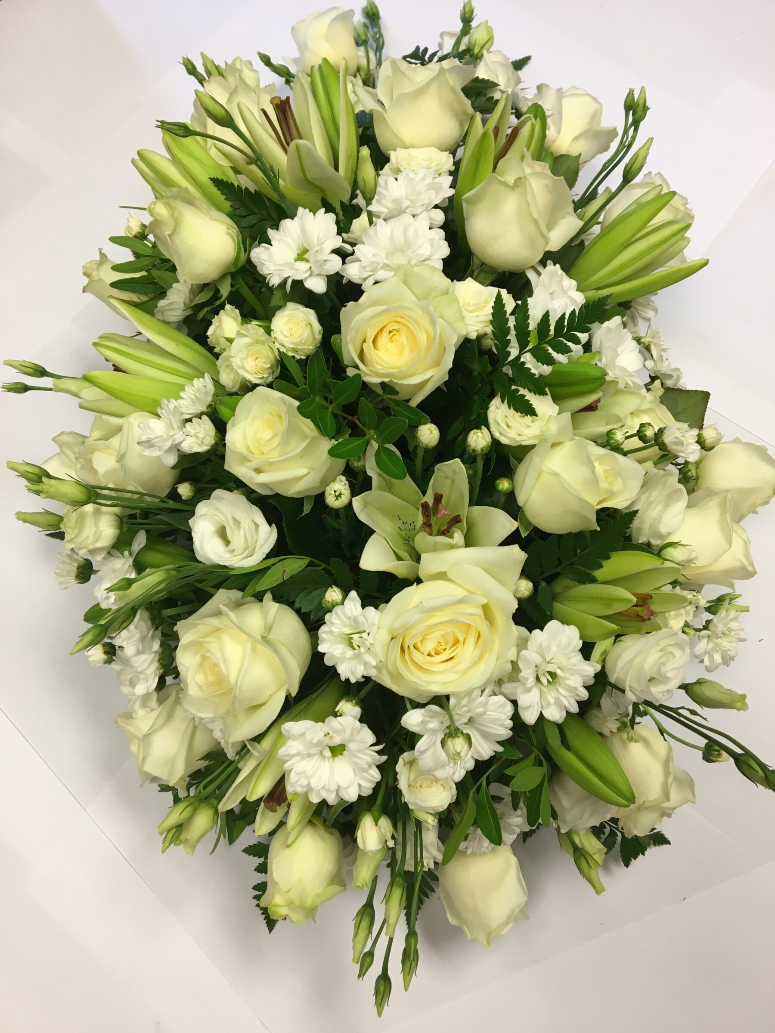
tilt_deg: -70.7
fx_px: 866
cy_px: 516
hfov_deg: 48.2
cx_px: 388
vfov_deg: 61.7
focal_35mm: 29
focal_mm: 4.15
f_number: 2.2
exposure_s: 1/33
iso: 25
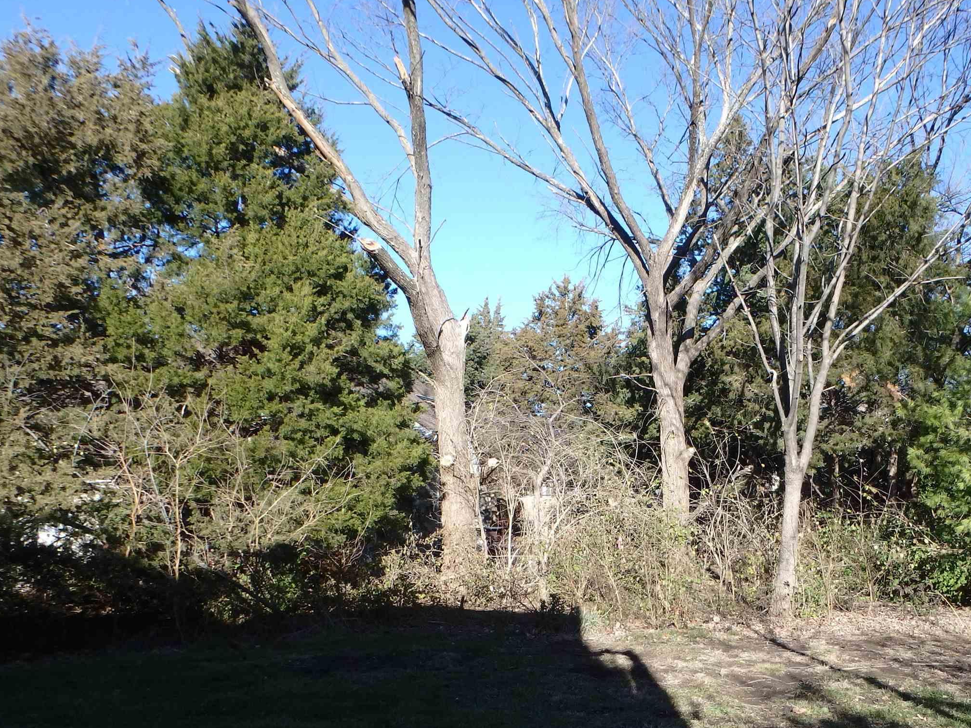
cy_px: 471
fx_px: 898
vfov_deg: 43.7
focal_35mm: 32
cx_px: 613
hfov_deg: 56.1
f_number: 3.5
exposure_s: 1/500
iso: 125
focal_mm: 3.7
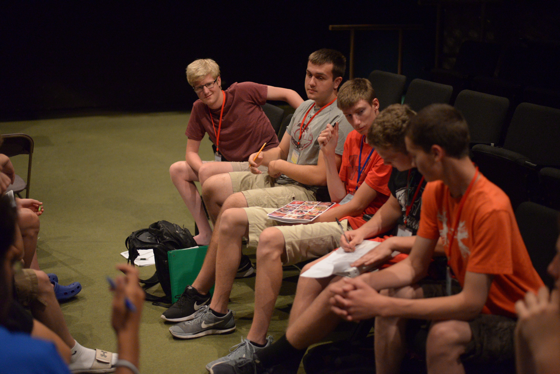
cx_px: 280
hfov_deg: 39.6
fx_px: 778
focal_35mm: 50
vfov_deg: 27.0
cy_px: 187
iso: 4500
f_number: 1.8
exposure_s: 1/125
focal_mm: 50
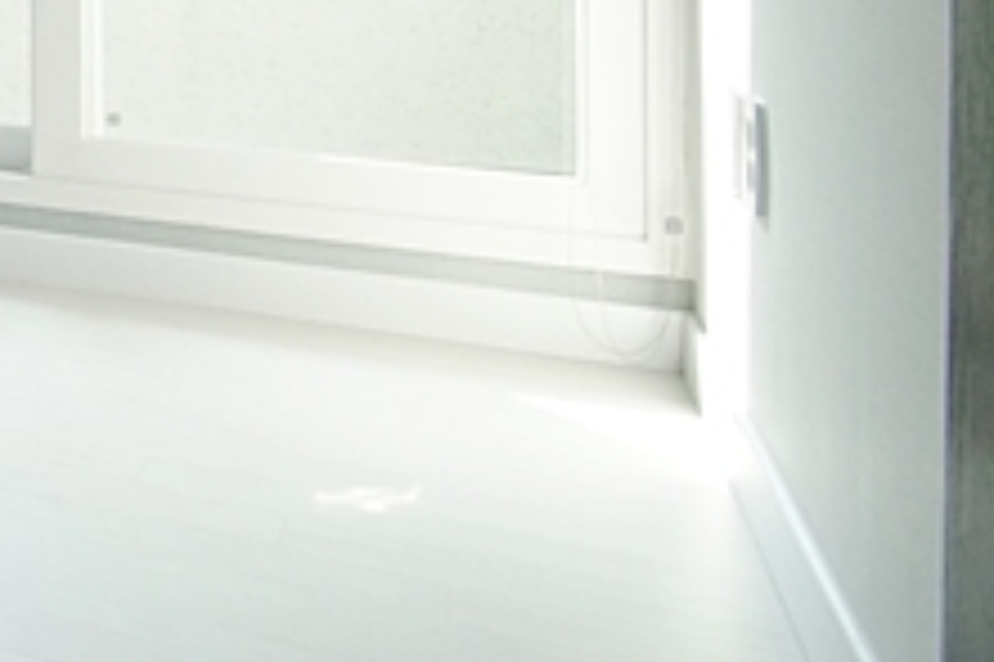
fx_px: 1650
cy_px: -158
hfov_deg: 22.2
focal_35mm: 60
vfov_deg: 20.9
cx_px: -747
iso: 800
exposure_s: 1/200
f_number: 3.5
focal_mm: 11
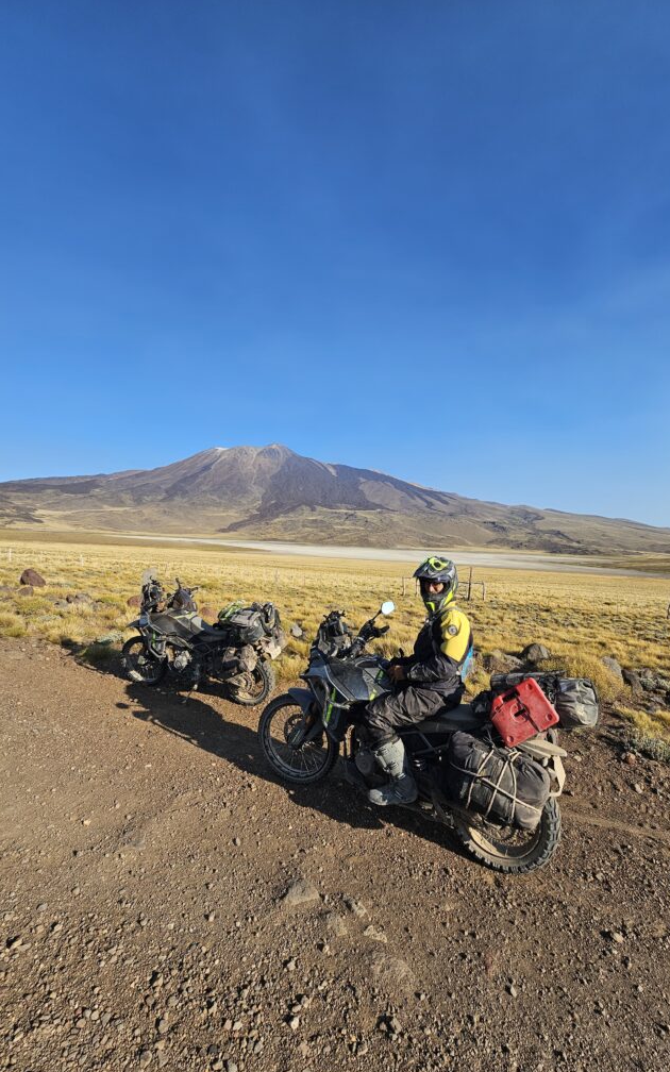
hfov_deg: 78.3
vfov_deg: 105.3
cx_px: 373
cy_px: 534
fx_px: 409
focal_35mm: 14
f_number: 2.2
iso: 50
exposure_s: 1/2497
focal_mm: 2.2
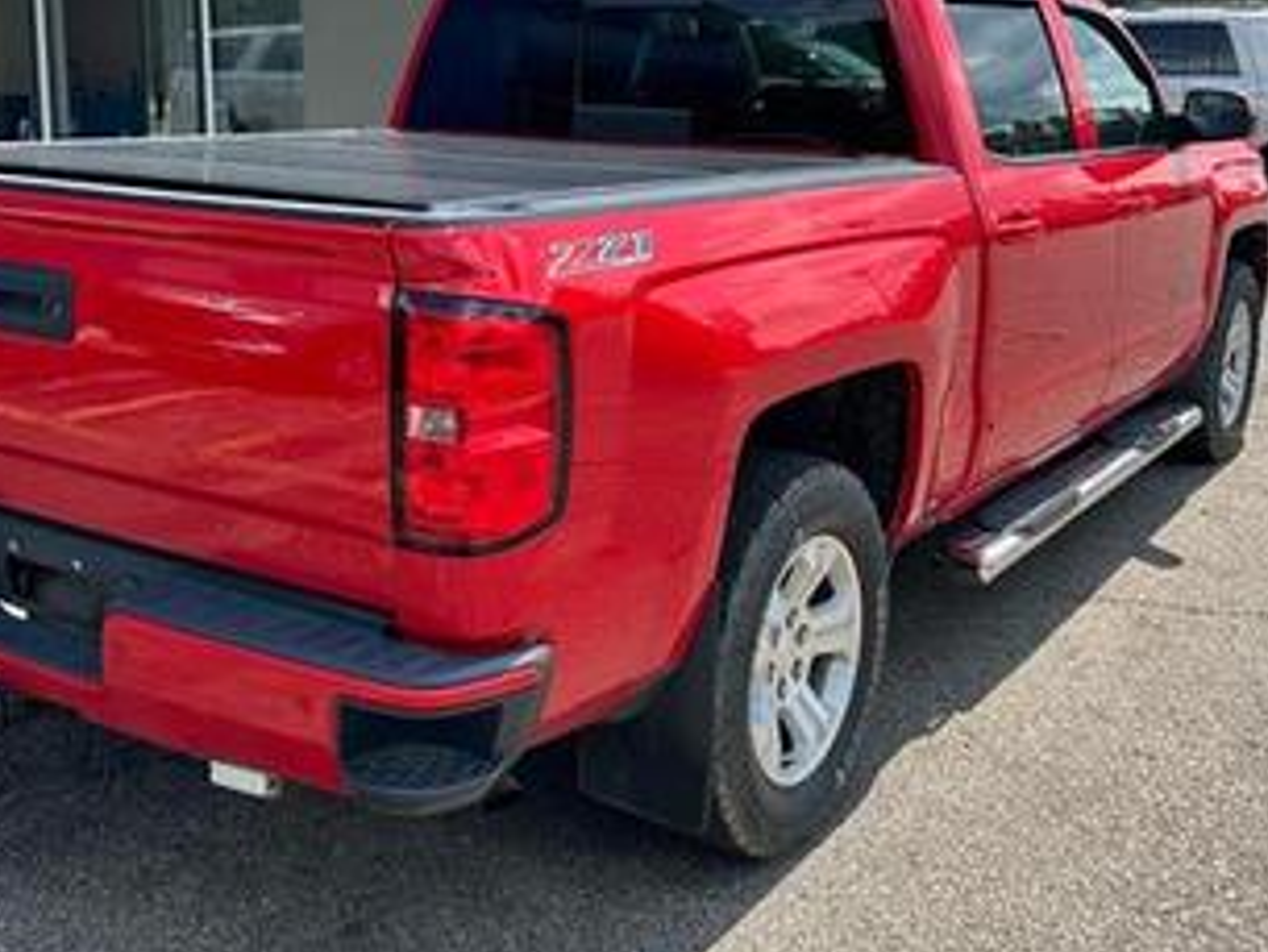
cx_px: 553
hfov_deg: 43.7
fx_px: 1576
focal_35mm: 43
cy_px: 312
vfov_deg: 33.3
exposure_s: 1/1645
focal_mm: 5.7
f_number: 1.5
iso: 50
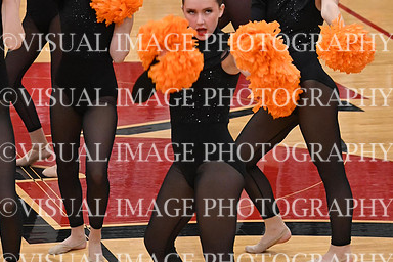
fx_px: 3329
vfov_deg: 4.5
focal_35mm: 305
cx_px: 196
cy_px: 125
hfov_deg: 6.8
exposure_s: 1/400
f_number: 4
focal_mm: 135
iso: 8000
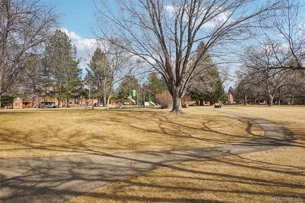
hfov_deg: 73.8
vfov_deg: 53.1
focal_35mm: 24
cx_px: 152
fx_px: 203
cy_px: 102
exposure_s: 1/200
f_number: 8
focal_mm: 16
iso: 100
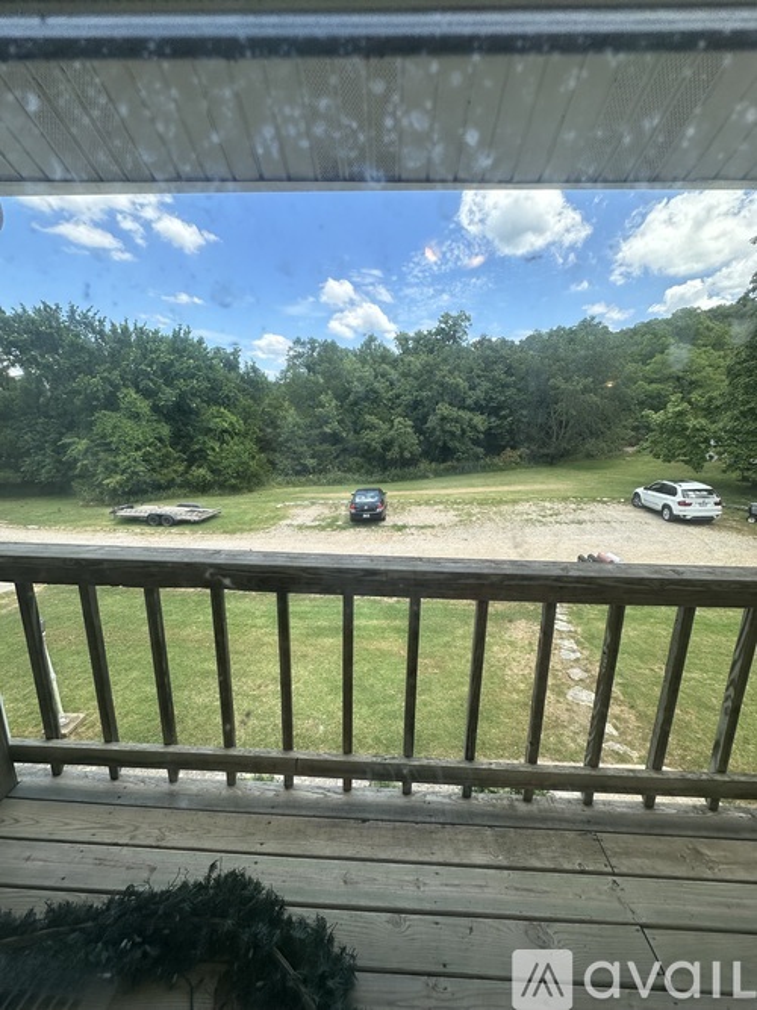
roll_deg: -1.0
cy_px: 505
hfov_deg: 85.7
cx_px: 378
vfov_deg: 102.1
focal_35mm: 14
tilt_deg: -12.1
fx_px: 408
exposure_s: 1/654
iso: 40
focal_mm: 2.22
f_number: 2.2
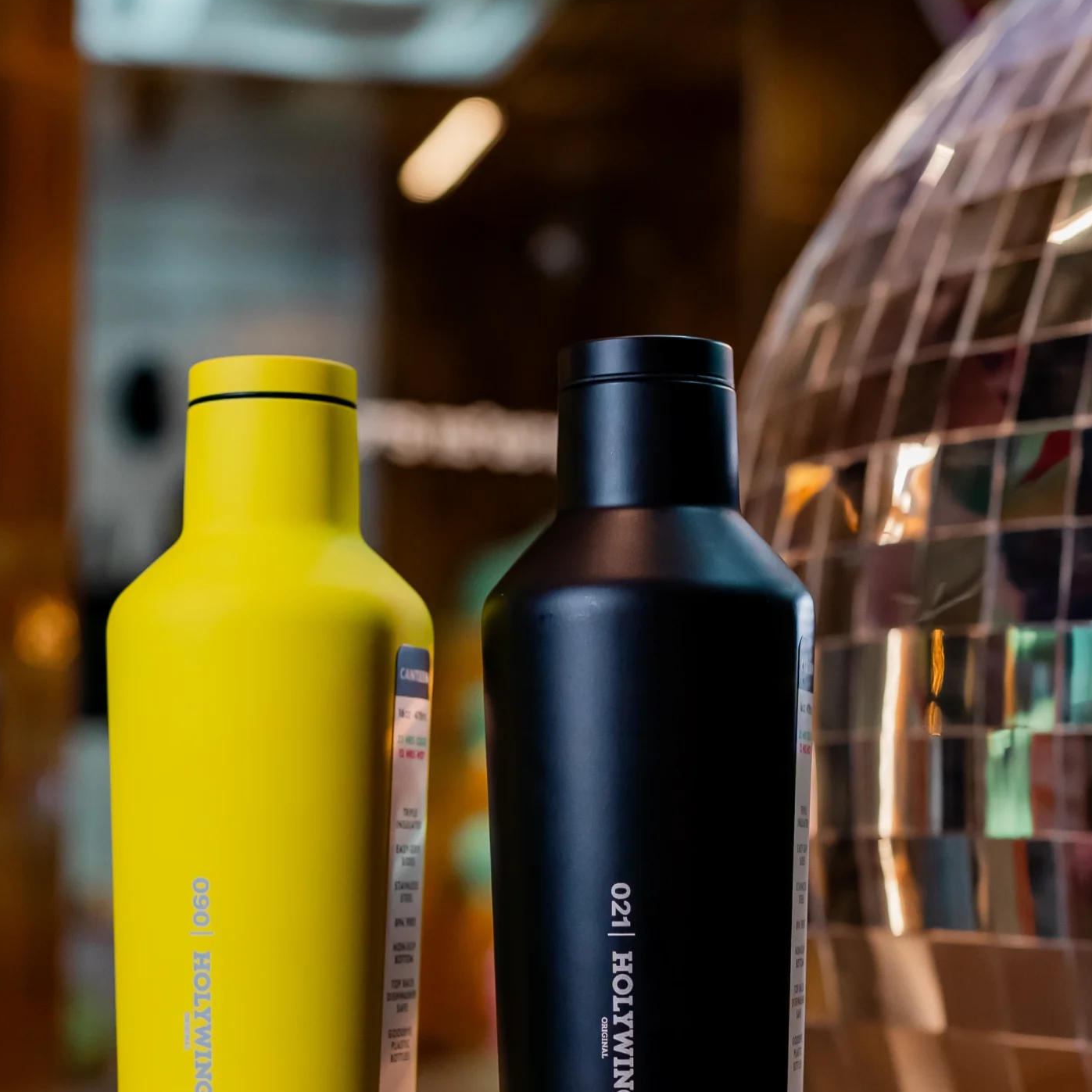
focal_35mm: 81
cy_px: 615
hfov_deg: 21.4
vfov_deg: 21.4
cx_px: 551
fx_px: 2891
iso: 1000
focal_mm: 35
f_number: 2.8
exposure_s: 1/160
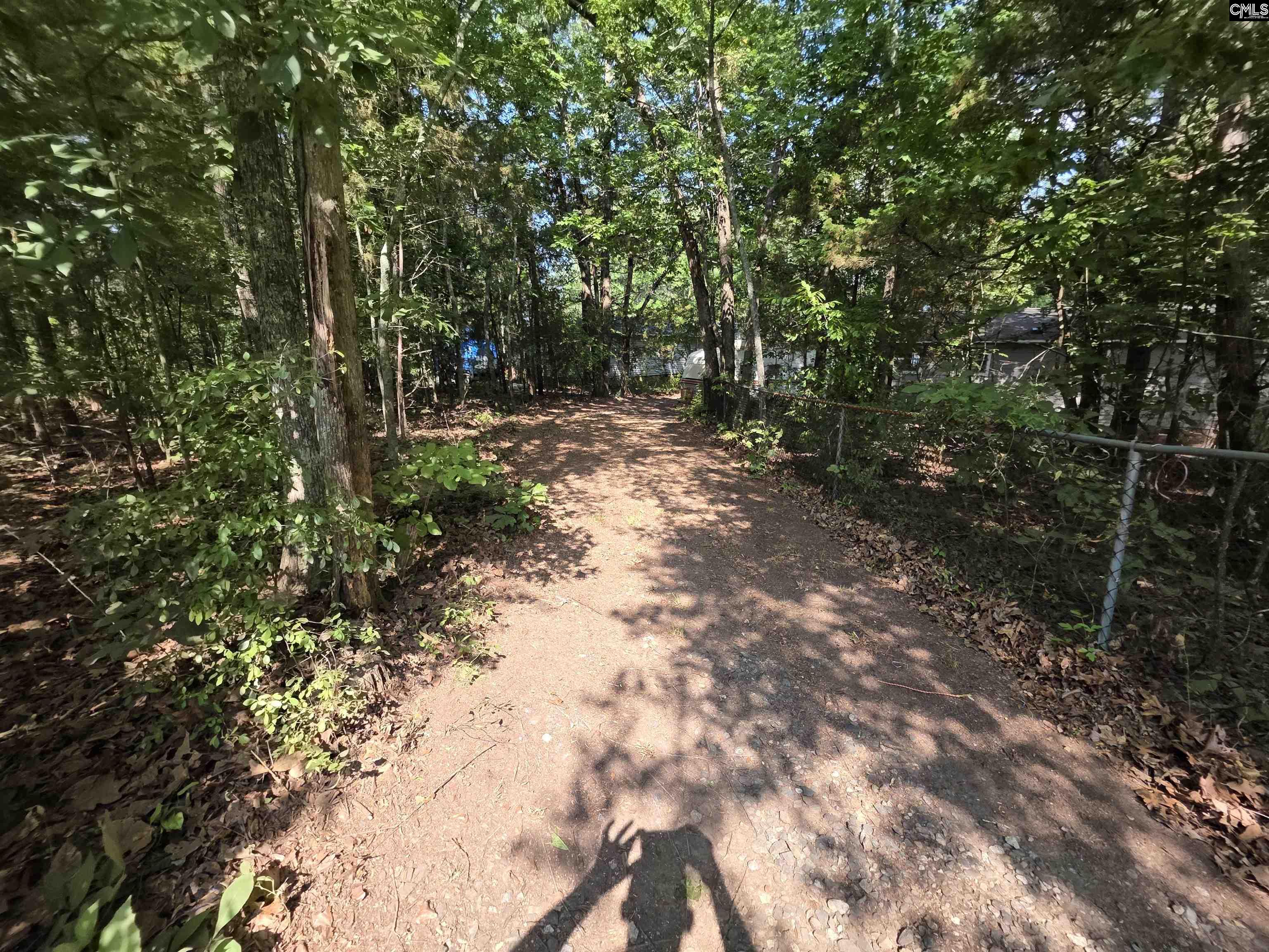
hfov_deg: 106.2
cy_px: 476
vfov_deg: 89.9
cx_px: 634
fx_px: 477
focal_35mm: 13
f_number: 1.9
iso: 40
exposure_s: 1/426
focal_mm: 2.2
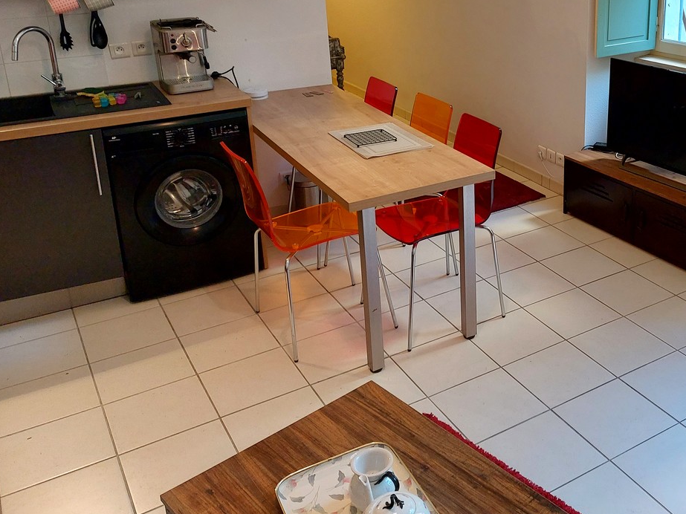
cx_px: 518
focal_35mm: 39
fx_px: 773
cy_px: 123
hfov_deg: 46.1
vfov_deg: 35.9
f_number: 1.8
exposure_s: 1/50
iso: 250
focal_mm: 5.23
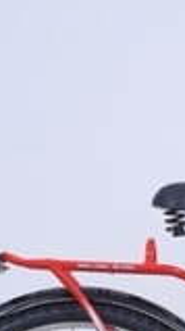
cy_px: 341
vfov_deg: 7.7
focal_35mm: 280
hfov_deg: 4.3
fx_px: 2451
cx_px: 333
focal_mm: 85
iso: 100
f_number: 9
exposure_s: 1/160
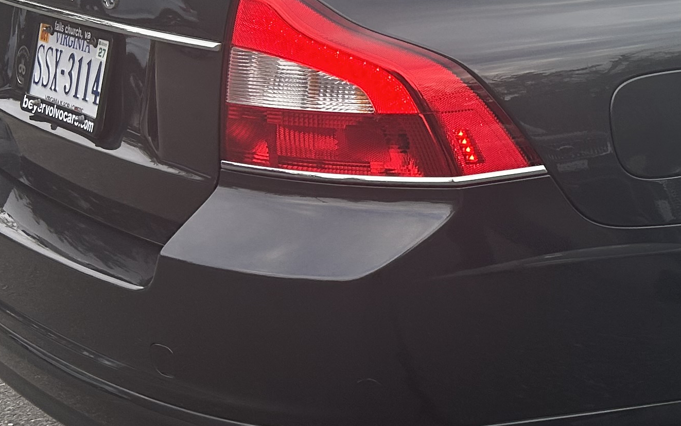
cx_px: 827
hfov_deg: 22.6
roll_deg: +1.9
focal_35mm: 84
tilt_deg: -10.1
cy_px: 36
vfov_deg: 15.4
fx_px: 1559
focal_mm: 5.7
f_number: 1.5
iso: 50
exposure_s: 1/431
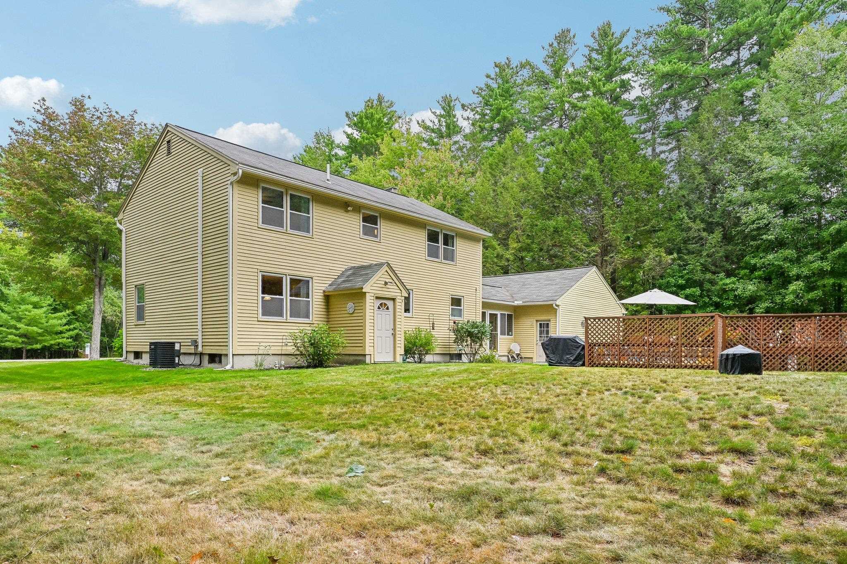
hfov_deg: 81.2
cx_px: 424
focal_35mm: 21
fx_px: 494
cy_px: 282
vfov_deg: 59.5
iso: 400
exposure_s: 1/100
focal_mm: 21
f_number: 8
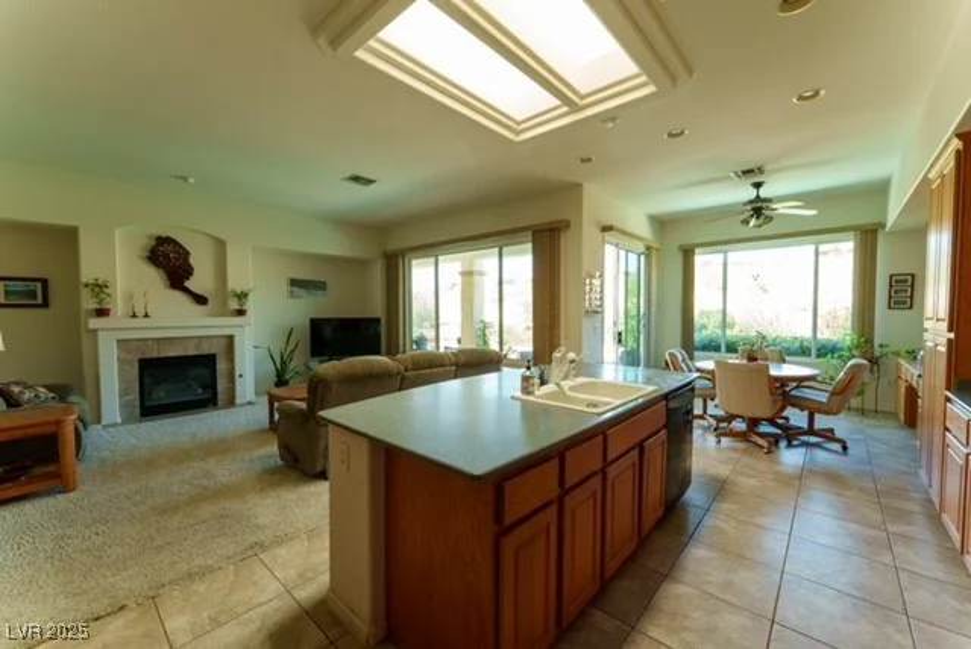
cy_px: 324
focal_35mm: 14
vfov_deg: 81.3
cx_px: 486
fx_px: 378
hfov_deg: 104.2
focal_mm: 14
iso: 100
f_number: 14
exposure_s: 1
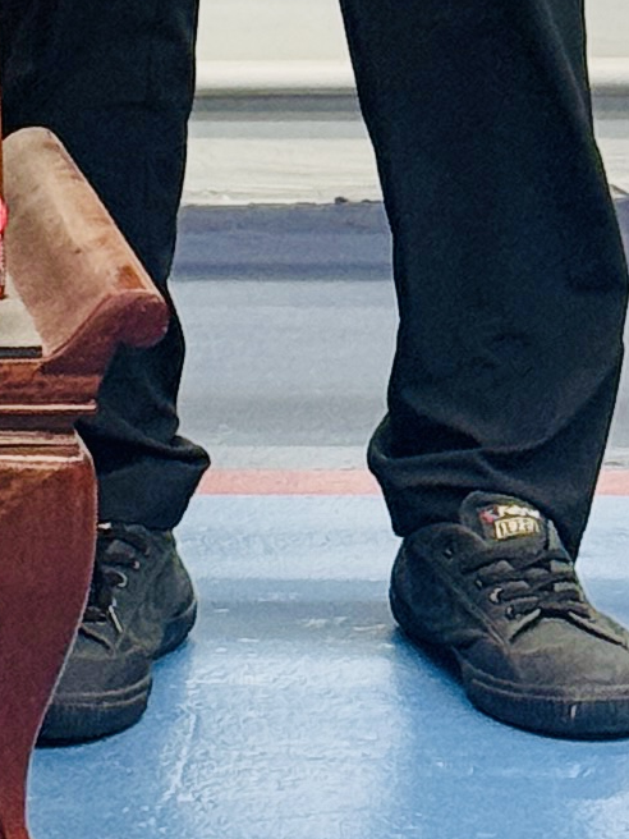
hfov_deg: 5.0
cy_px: -932
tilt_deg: -1.2
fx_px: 7147
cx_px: -335
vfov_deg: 6.5
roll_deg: -0.4
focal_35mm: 295
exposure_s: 1/60
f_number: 1.78
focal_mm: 6.76
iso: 100
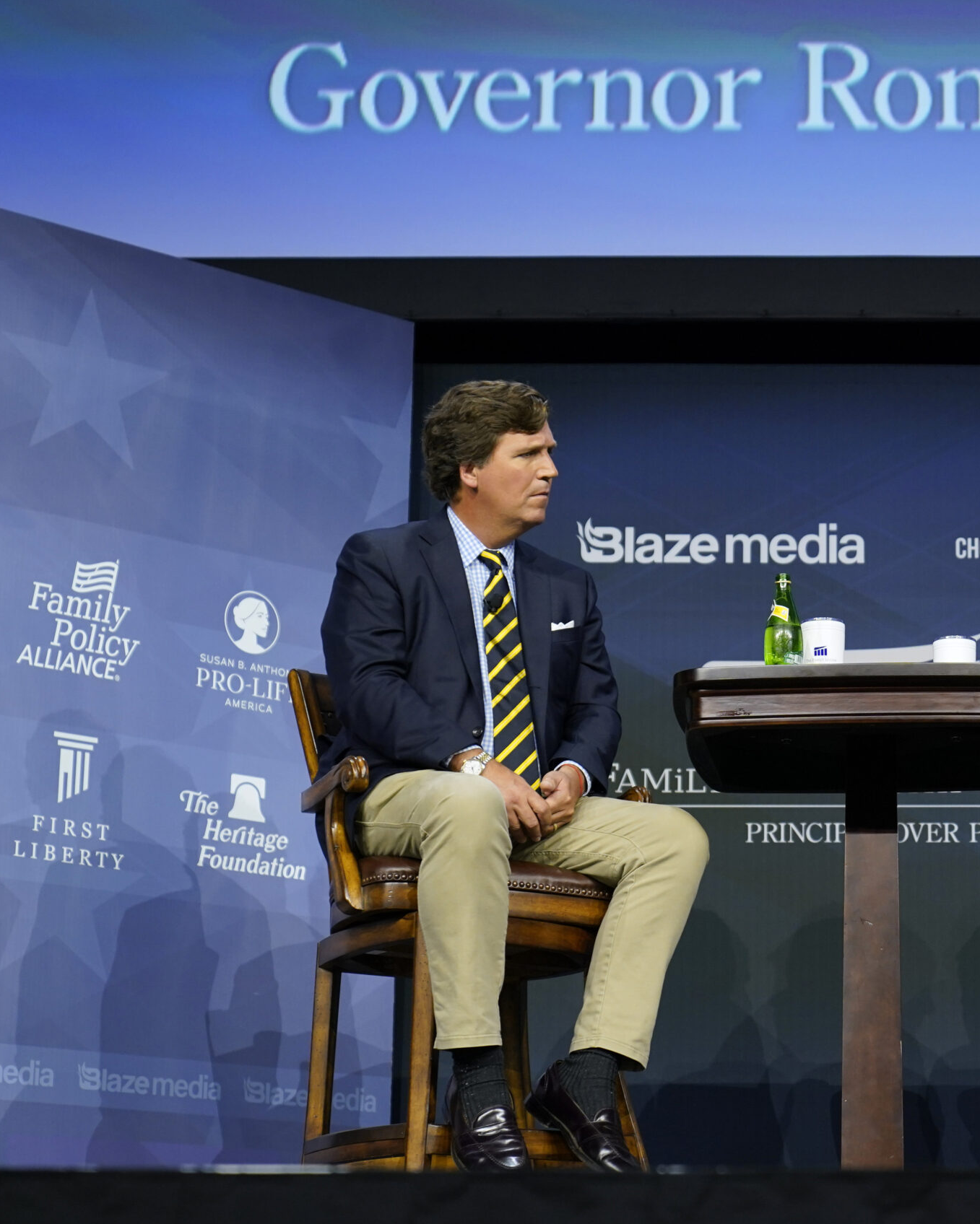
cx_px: 888
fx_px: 3081
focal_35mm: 85
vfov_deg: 22.5
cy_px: 615
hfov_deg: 17.8
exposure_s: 1/500
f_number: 2.8
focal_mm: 60
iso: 1600
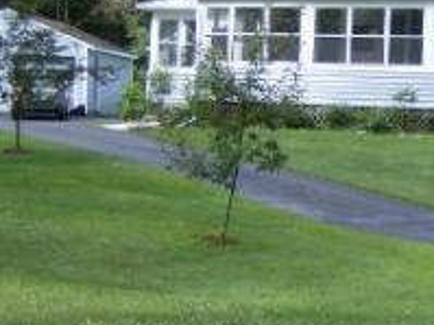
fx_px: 1316
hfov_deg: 18.6
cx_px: 318
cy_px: 151
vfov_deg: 14.1
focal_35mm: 105
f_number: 2.8
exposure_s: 1/332
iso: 100
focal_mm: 6
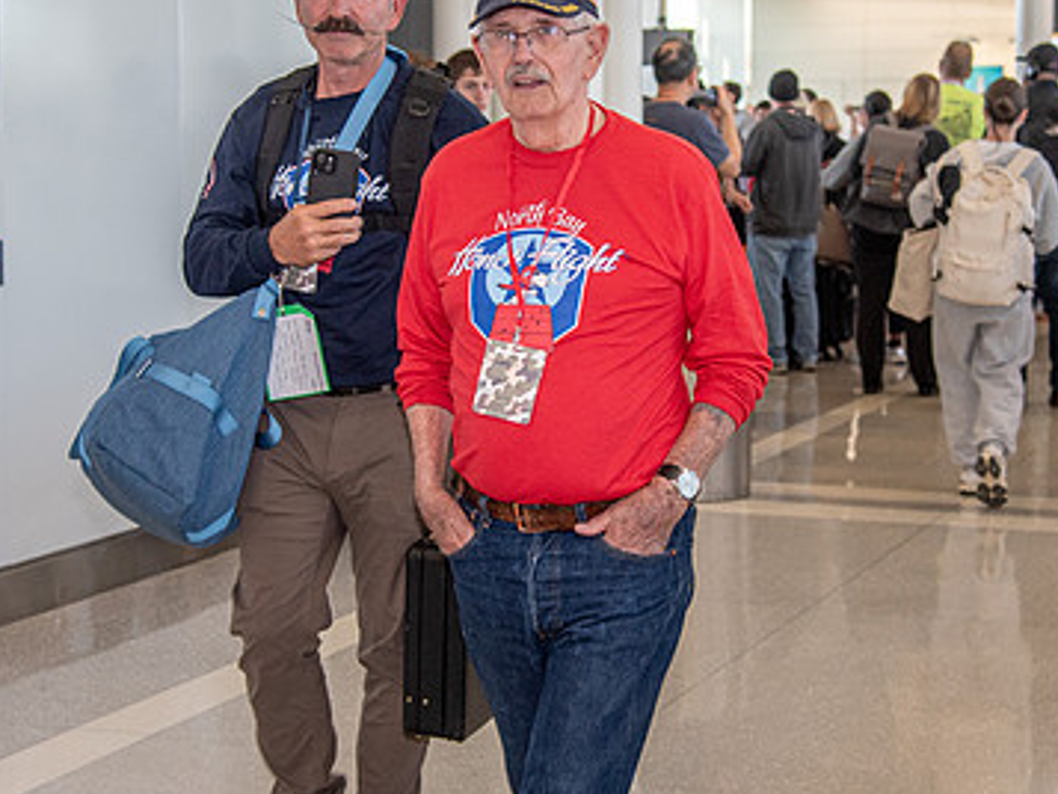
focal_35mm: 77
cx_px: 517
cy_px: 298
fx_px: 2354
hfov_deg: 25.3
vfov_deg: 19.1
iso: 640
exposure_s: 1/160
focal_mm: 40
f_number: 4
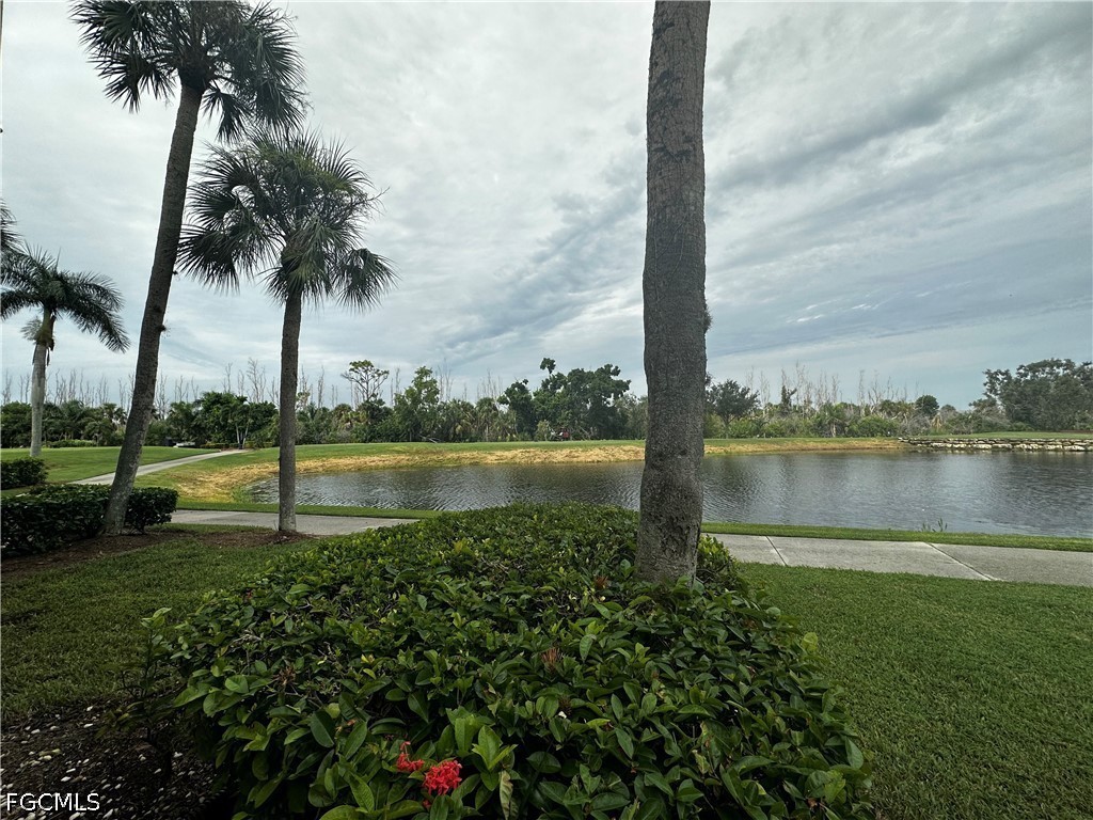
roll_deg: +0.8
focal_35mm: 14
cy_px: 410
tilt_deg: +1.7
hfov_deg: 102.1
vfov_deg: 85.7
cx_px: 546
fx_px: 442
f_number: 2.2
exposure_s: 1/2212
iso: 50
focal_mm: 2.22
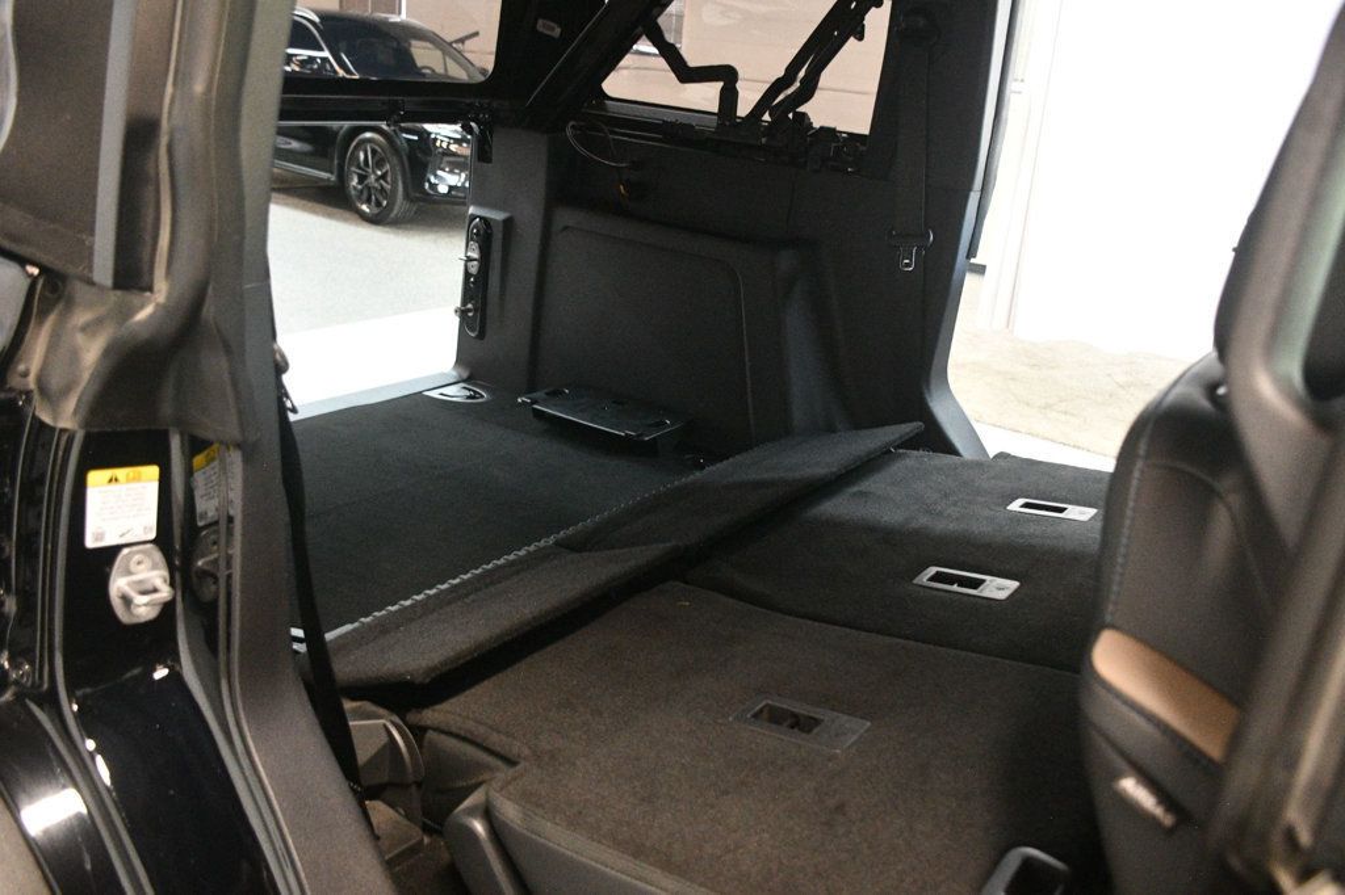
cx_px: 672
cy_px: 448
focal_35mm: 30
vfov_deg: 43.6
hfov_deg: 61.9
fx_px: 1120
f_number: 3.5
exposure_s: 1/60
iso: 5000
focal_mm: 20
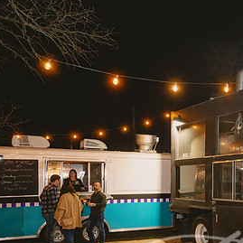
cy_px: 169
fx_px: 349
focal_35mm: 44
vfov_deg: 37.8
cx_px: 223
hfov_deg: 35.8
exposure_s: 1/200
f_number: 2.8
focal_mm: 24
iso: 2000
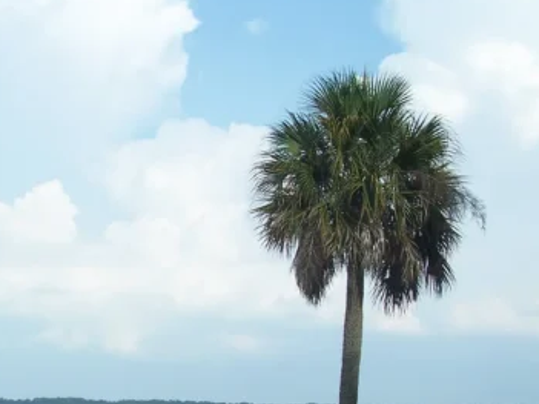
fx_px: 1261
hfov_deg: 23.0
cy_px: 421
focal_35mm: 81
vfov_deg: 17.7
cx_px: -23
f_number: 4
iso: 64
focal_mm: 7.8
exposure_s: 1/400
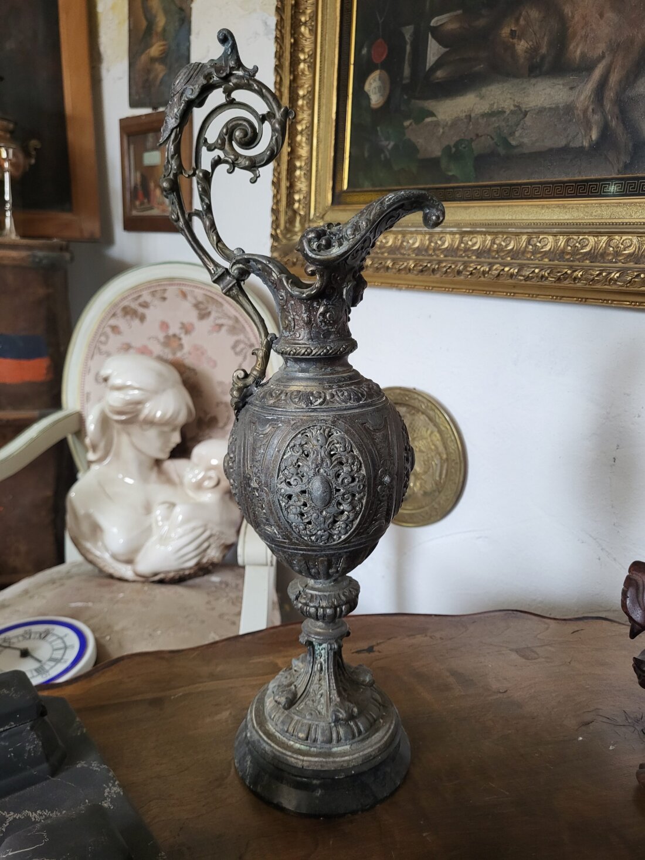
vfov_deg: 67.3
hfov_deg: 53.1
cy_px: 430
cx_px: 322
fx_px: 646
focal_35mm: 26
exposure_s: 1/100
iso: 320
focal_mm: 5.4
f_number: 1.8
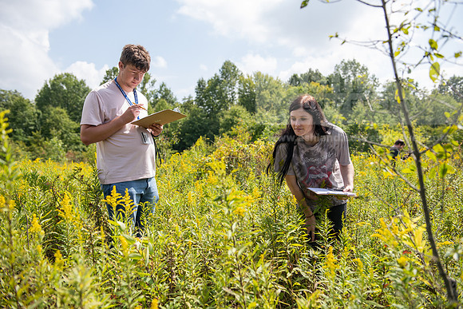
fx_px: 463
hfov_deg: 53.1
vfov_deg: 36.9
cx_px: 232
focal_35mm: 36
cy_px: 154
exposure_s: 1/400
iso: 50
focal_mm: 36
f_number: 3.5
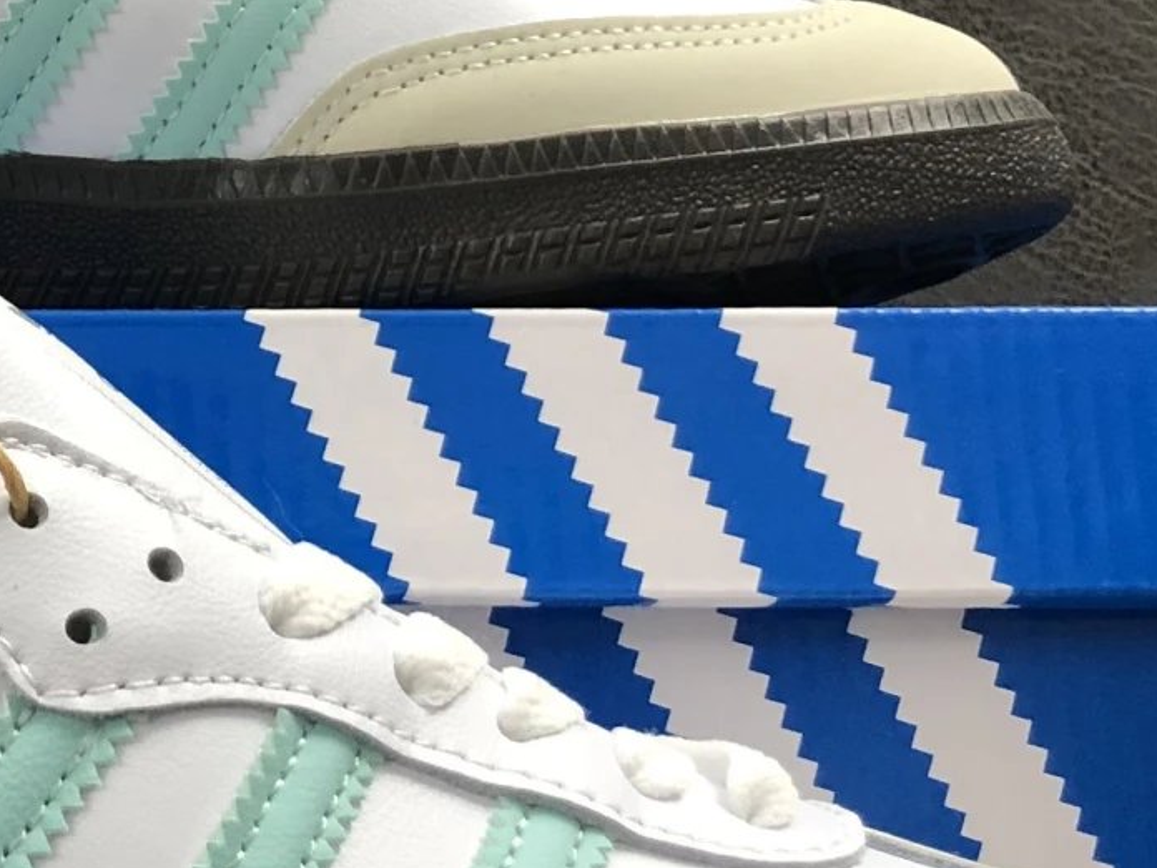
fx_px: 3443
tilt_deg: +9.0
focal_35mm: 103
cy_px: 131
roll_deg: +0.4
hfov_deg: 18.6
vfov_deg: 14.3
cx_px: -7
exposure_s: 1/25
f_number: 1.8
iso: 32
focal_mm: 4
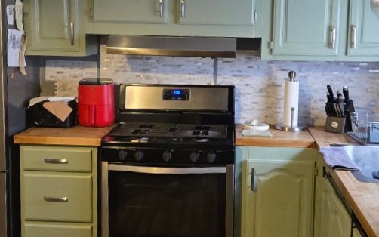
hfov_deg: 36.3
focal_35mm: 56
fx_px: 579
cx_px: 180
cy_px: 107
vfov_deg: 23.1
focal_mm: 5.4
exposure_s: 1/60
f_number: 1.8
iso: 800
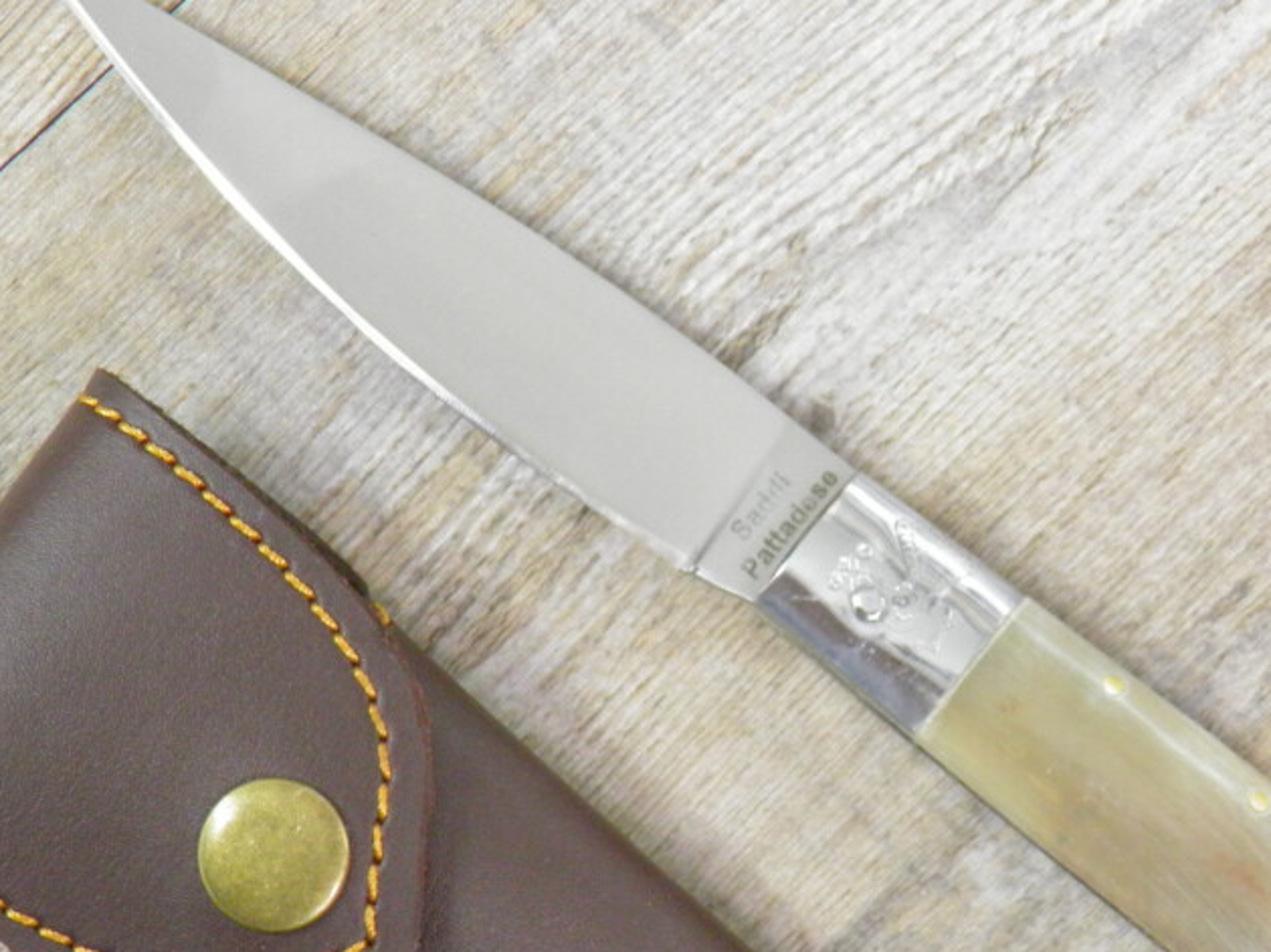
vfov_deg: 17.5
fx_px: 3082
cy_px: 651
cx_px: 899
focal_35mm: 84
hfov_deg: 23.1
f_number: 3.3
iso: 200
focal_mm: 7.9
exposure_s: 1/13
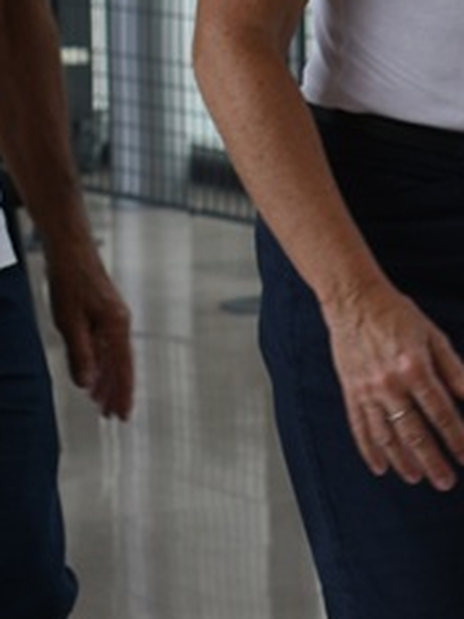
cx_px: 803
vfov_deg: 7.6
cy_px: 736
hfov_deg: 5.7
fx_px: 4593
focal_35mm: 257
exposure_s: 1/100
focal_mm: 36
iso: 100
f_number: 5
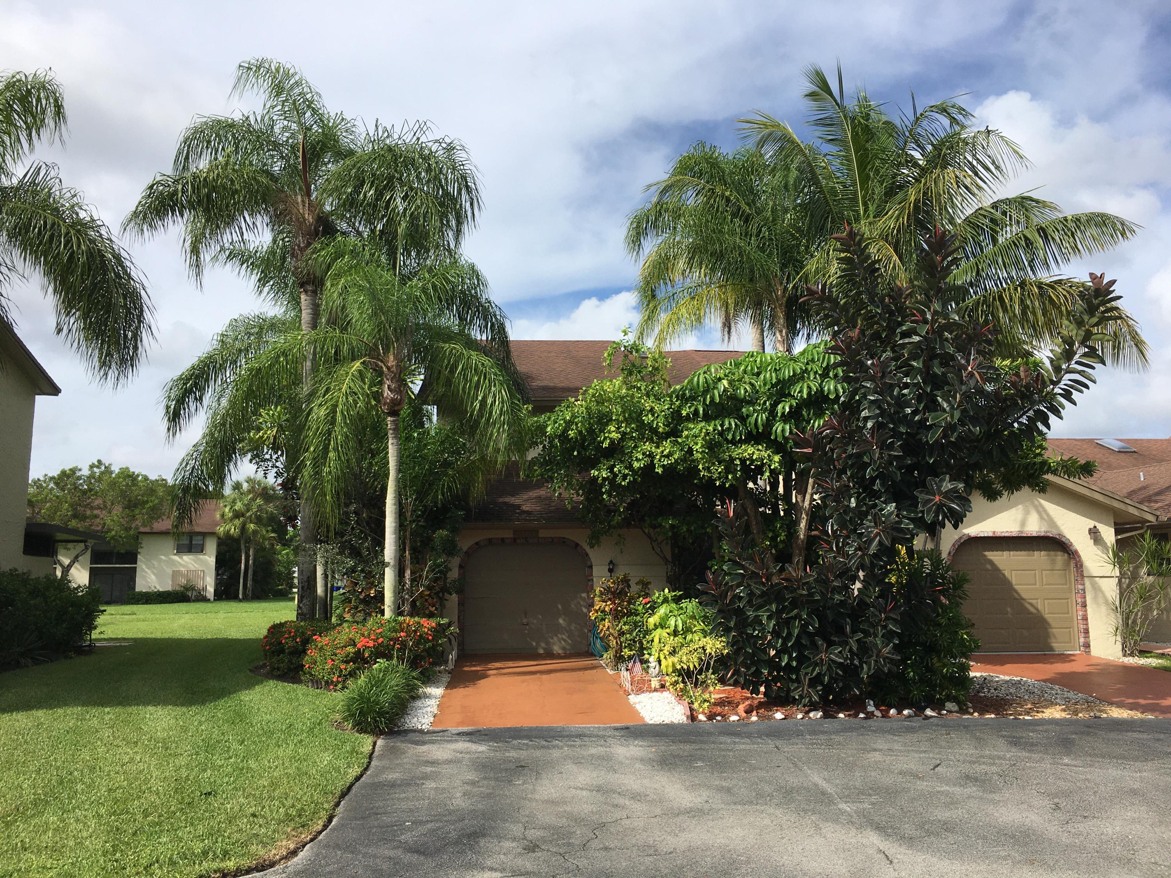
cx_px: 586
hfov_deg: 61.7
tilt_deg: +9.0
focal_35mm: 29
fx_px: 981
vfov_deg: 48.2
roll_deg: +0.3
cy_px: 439
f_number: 2.2
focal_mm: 4.15
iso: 25
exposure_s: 1/2198
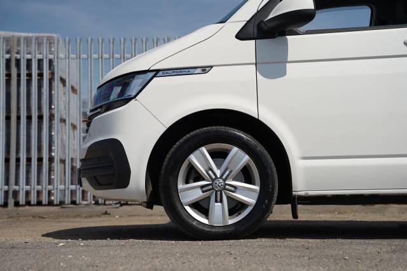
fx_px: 754
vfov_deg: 20.4
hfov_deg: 30.2
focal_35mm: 67
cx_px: 204
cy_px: 136
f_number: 4.5
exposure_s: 1/640
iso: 100
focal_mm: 66.7
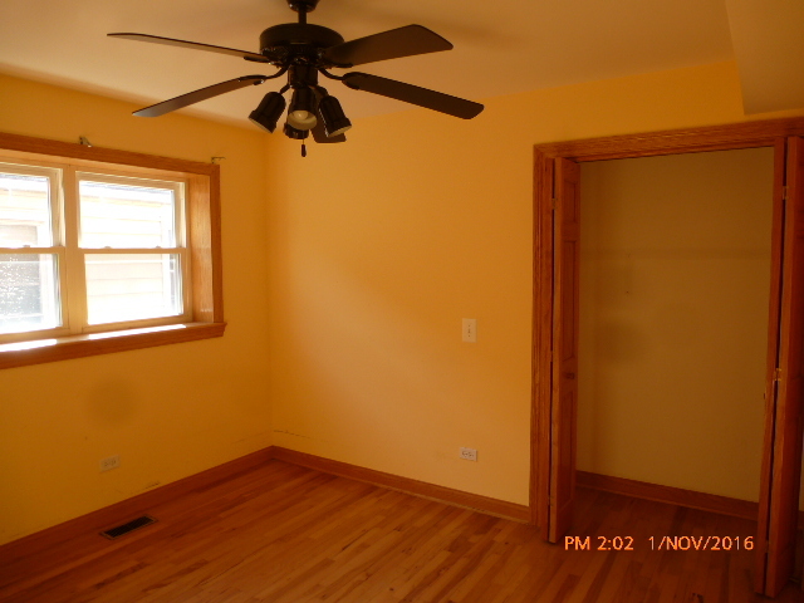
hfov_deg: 71.6
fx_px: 557
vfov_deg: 56.8
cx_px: 402
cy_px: 302
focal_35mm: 24
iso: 100
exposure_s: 1/80
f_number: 3.3
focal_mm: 4.3
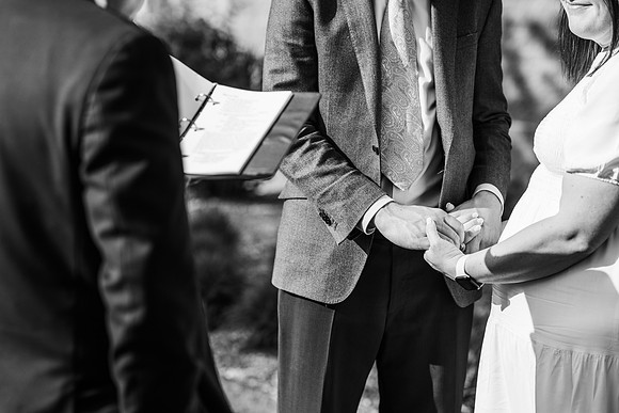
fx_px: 1462
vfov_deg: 16.1
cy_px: 206
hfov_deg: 23.9
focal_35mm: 85
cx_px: 310
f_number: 2.8
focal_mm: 85
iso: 125
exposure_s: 1/4000
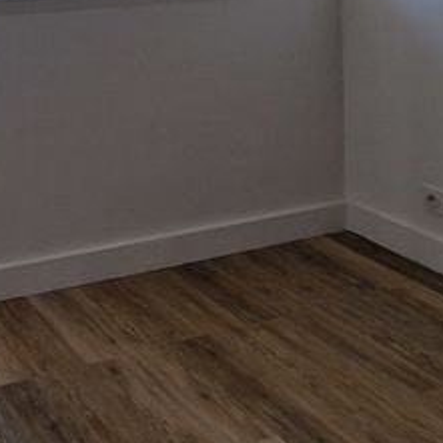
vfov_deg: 28.7
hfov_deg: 29.4
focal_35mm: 52
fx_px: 753
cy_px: -82
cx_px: -50
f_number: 2.2
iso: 50
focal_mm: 2.2
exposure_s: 1/225
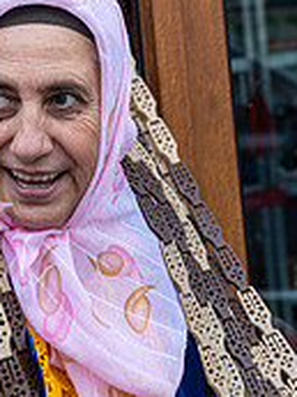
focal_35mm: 131
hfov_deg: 11.2
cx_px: 25
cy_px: 219
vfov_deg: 15.1
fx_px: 1499
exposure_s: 1/60
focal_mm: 52
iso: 200
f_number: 4
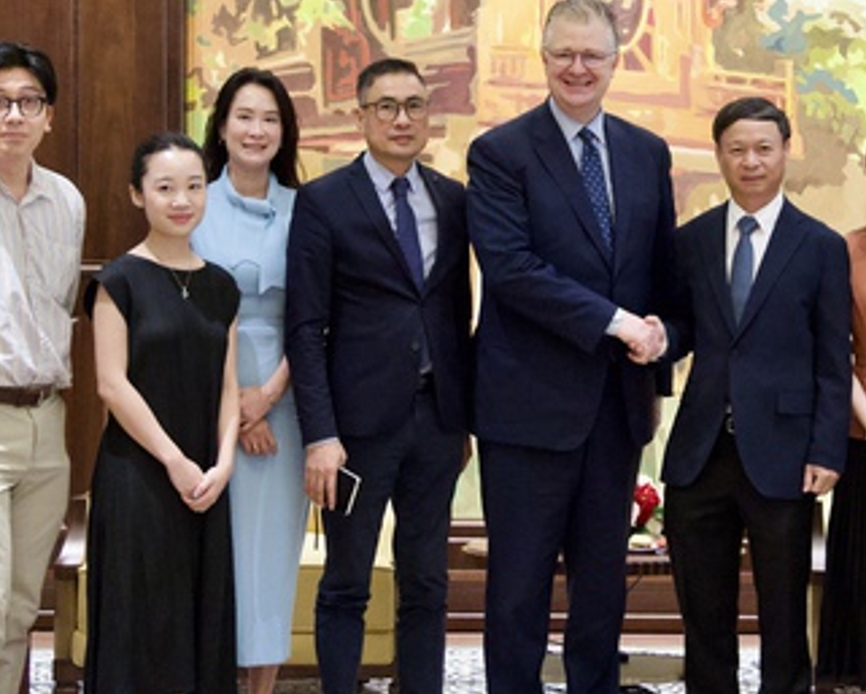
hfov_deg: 18.9
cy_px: 208
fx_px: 2589
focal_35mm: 101
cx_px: 577
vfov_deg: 15.2
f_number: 2.8
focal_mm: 32
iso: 5000
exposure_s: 1/125
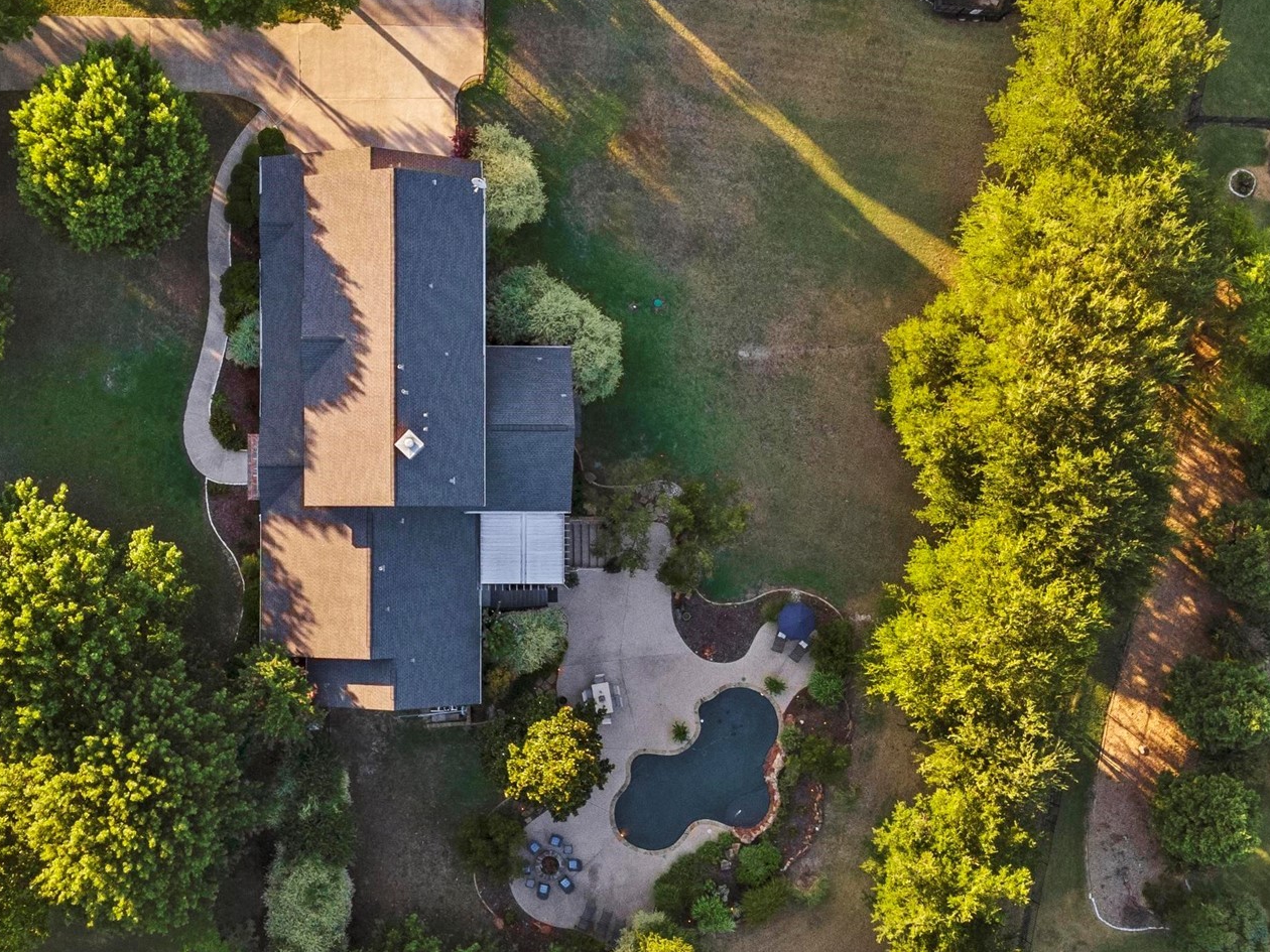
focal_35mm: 39
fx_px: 1431
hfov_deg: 47.5
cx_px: 493
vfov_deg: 36.8
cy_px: 486
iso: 510
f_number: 2.8
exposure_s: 1/13
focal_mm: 4.5
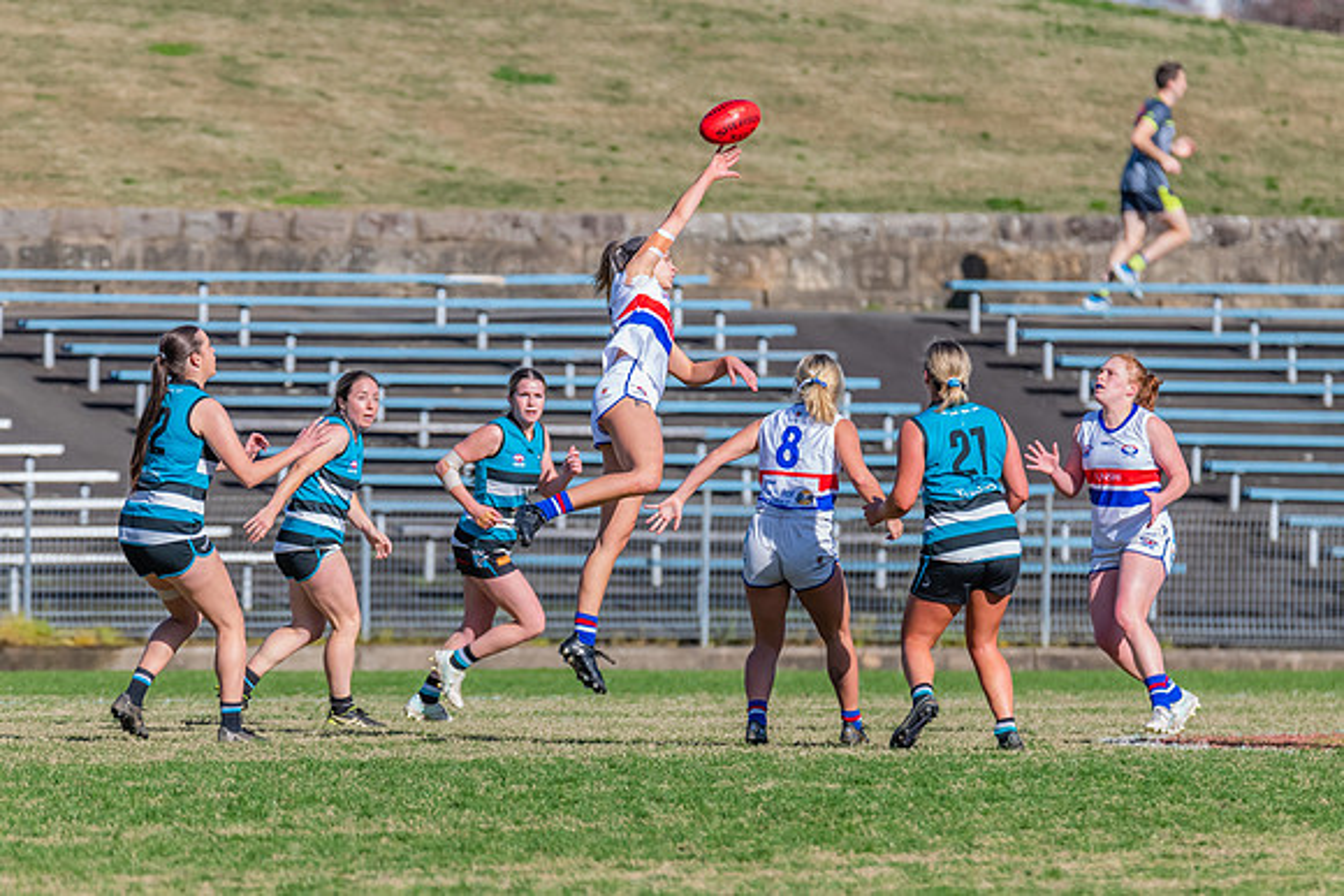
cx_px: 685
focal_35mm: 616
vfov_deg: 2.2
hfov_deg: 3.3
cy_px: 448
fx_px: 23013
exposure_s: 1/1600
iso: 800
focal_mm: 460
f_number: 9
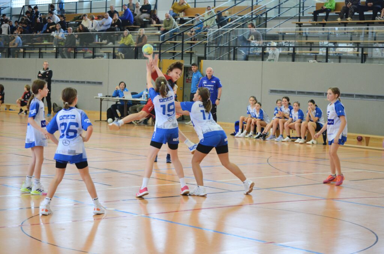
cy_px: 127
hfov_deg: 24.7
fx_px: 878
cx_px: 192
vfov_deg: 16.5
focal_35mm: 82
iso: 1600
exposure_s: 1/160
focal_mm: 55
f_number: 4
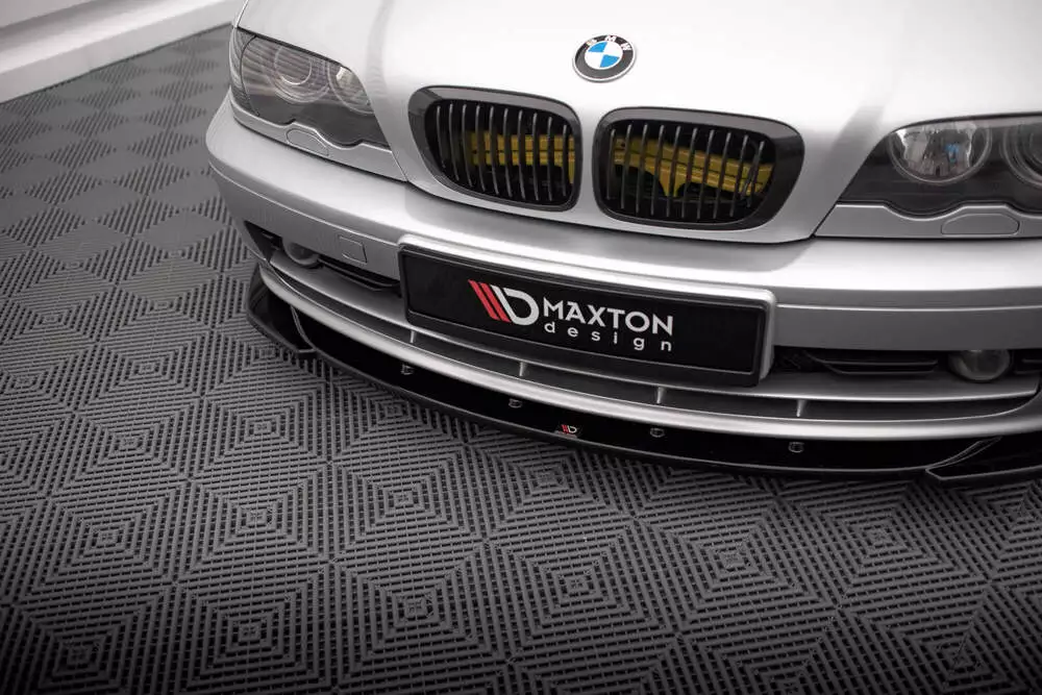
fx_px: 1016
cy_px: 347
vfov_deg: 37.8
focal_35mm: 35
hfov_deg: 54.3
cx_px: 520
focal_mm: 35
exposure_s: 1/200
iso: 800
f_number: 2.2
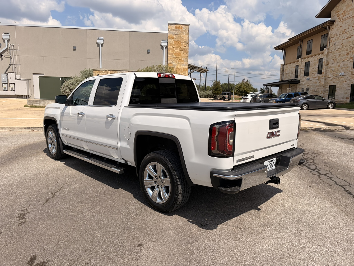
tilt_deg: -7.6
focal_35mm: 26
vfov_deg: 53.1
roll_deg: -1.7
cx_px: 177
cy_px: 133
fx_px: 266
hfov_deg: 67.3
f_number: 1.6
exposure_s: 1/5814
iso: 50
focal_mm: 5.96
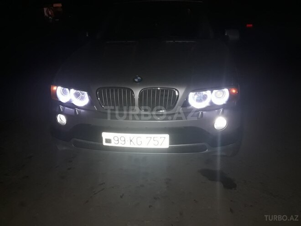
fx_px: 235
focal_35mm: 27
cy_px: 113
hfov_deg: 65.3
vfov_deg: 51.4
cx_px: 150
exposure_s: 1/33
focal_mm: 3.71
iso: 200
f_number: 1.7
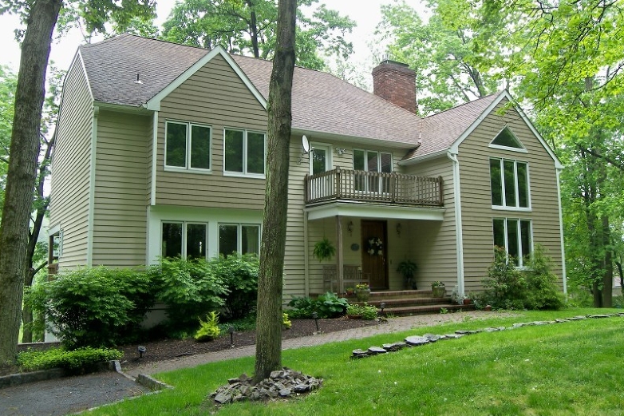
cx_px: 308
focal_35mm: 33
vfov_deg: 39.9
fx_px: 572
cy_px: 194
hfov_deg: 57.2
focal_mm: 6.5
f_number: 3.2
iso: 50
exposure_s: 1/100
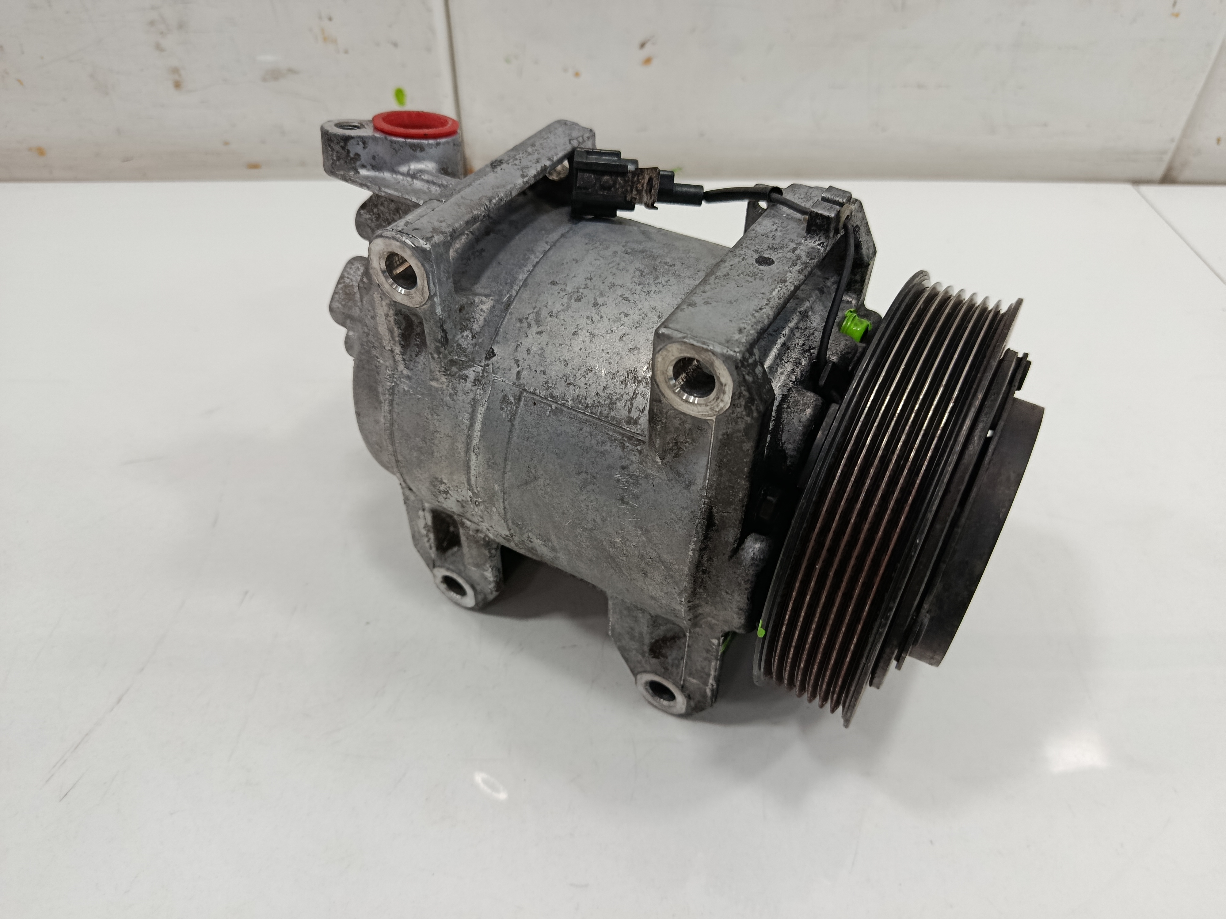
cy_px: 460
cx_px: 613
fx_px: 850
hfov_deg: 71.6
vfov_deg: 56.8
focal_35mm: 24
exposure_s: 1/100
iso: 1010
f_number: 1.7
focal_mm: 5.24
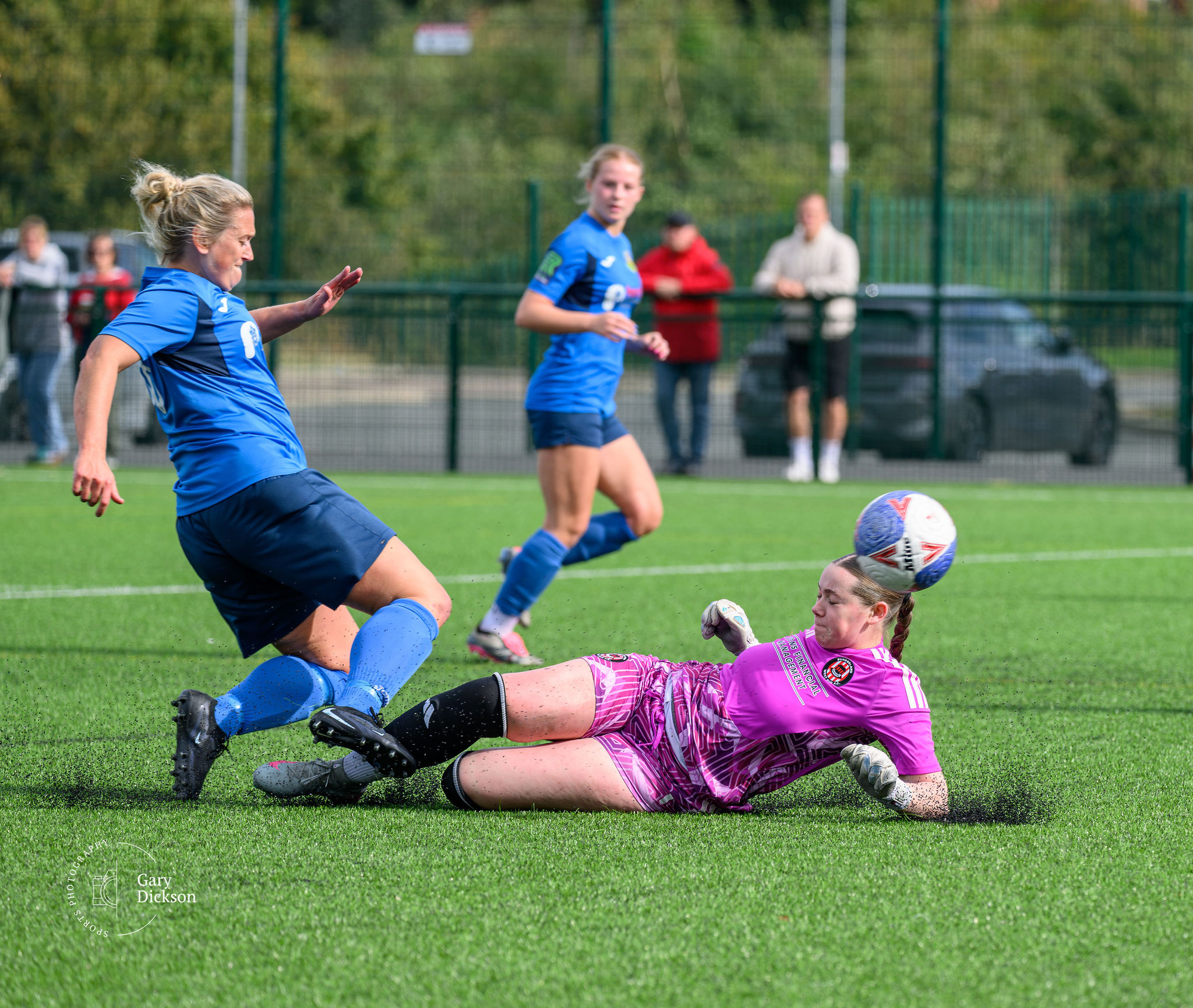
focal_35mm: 306
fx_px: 11047
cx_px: 879
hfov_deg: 6.2
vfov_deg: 5.2
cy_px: 459
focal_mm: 220
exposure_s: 1/1600
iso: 560
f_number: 5
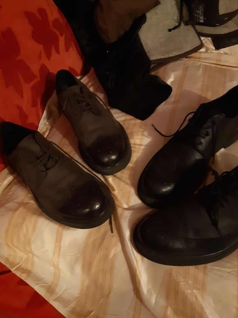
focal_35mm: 29
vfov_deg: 61.6
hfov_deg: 48.2
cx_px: 128
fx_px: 266
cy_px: 166
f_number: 1.7
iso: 640
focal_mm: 3.92
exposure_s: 1/17
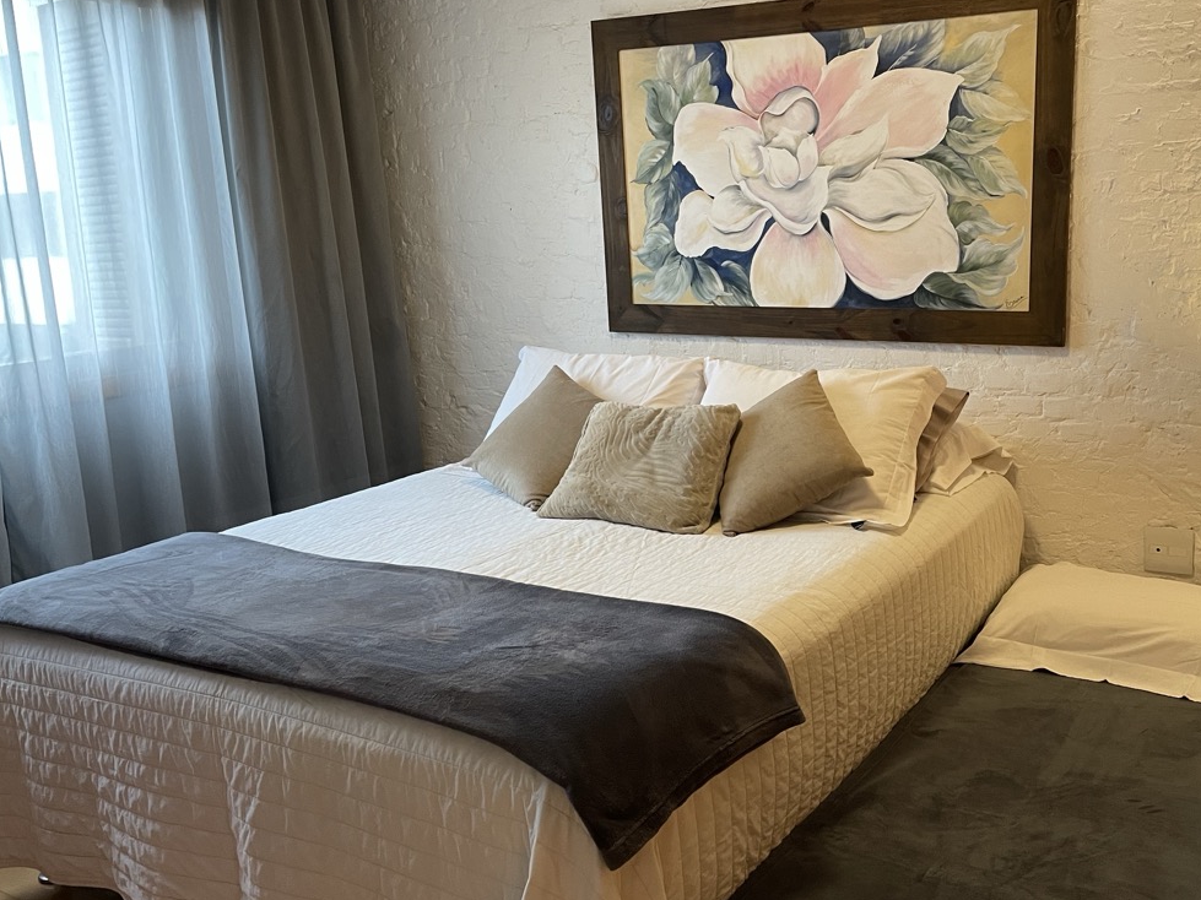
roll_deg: +2.8
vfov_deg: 41.8
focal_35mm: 34
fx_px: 1179
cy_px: 434
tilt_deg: -10.6
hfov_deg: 53.6
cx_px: 716
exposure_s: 1/60
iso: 250
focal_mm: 4.2
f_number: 1.6
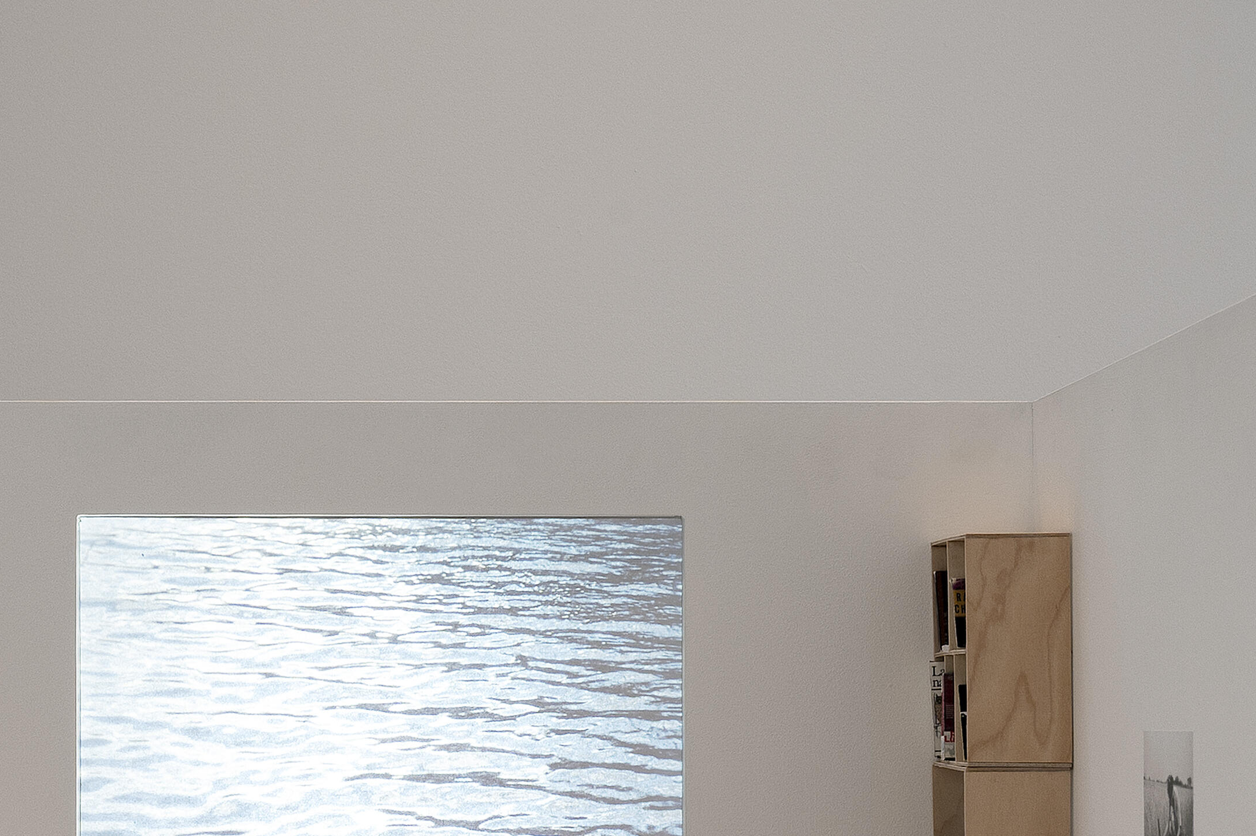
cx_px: 402
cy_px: 627
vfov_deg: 16.5
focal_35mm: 82
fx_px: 2873
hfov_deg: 24.5
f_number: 11
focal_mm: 29.5
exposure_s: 1/1.25
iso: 100
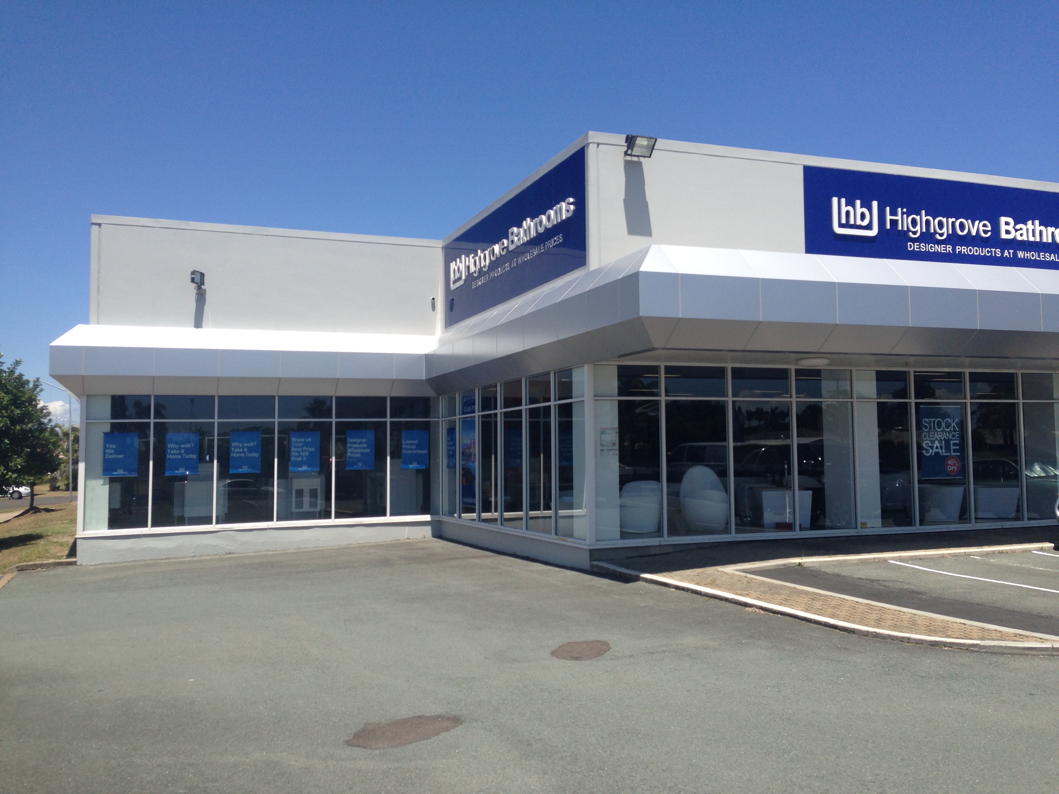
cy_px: 397
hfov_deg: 55.4
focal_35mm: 33
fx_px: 1010
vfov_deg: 42.9
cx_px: 530
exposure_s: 1/1808
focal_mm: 4.12
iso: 50
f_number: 2.4
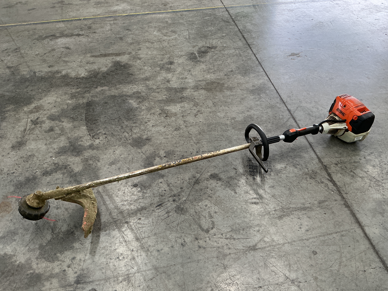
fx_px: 325
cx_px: 194
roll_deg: +2.2
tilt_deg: -40.4
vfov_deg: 48.2
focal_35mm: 29
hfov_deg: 61.7
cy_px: 146
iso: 64
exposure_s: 1/120
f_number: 1.8
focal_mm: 3
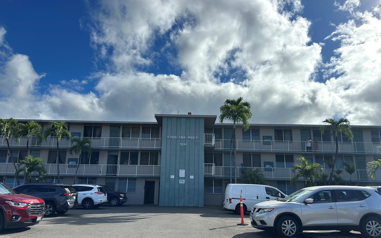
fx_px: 270
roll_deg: -1.0
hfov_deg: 70.4
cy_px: 131
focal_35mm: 26
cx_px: 191
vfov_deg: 47.5
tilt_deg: +11.8
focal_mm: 6.86
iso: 80
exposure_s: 1/4184
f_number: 1.78
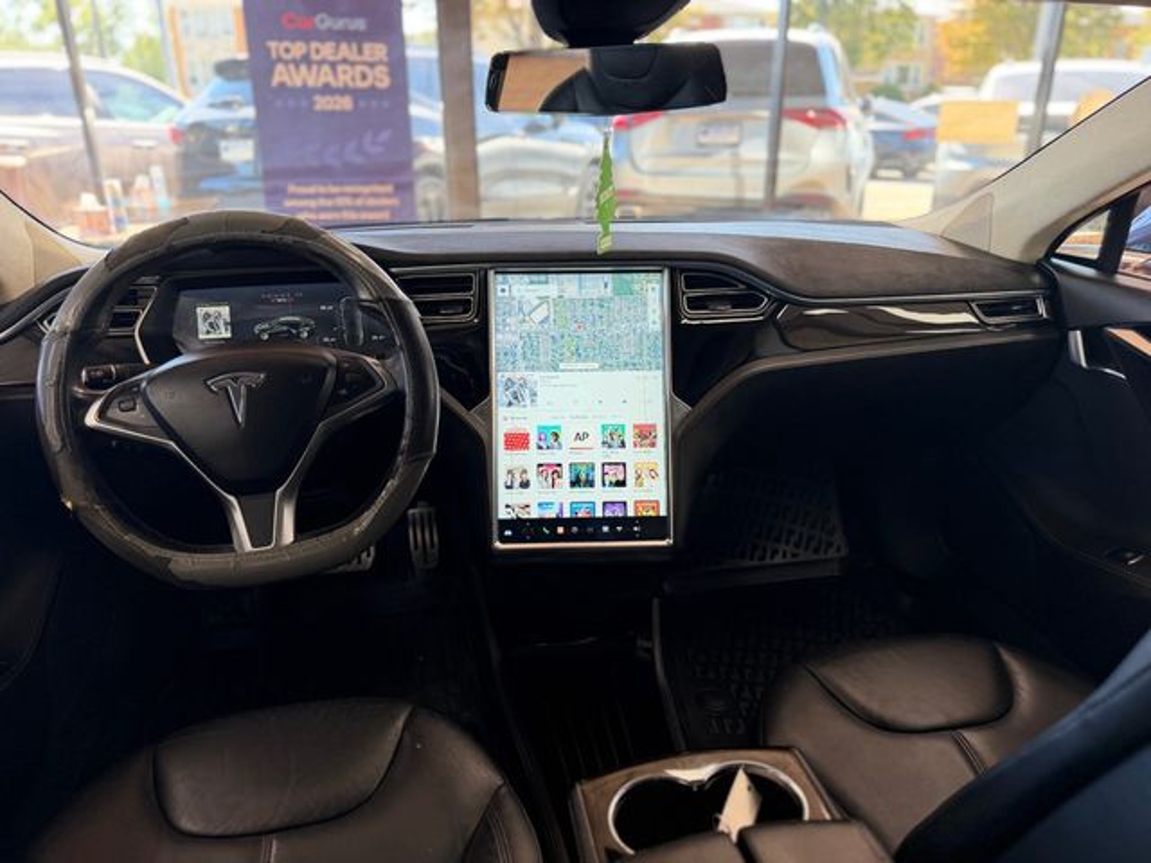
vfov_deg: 56.8
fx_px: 798
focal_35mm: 24
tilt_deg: -23.0
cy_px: 432
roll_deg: +0.5
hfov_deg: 71.6
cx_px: 576
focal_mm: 6.76
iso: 160
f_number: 1.78
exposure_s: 1/120
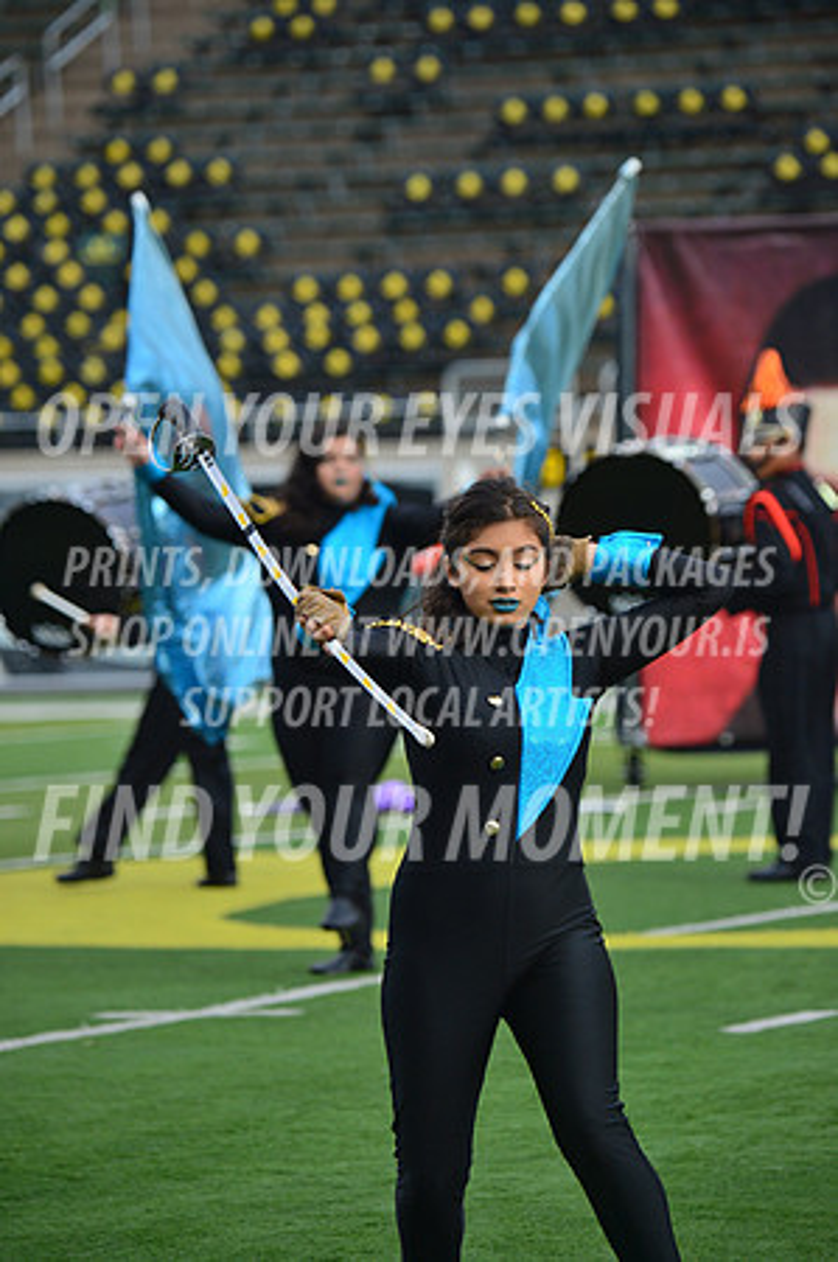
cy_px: 631
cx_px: 419
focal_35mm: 230
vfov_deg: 9.0
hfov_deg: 6.0
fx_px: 8049
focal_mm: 230
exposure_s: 1/1250
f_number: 5.6
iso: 400
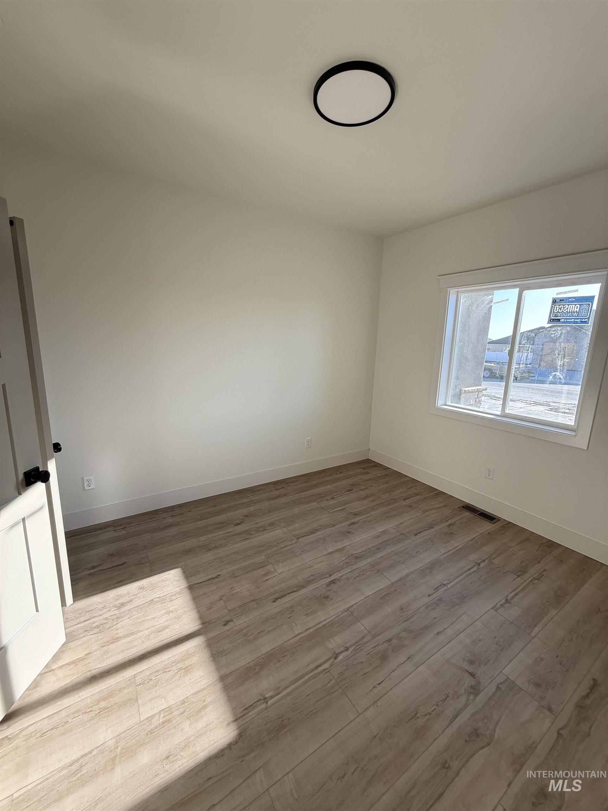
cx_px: 304
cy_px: 406
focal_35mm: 14
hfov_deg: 85.7
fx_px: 328
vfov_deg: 102.1
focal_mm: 2.22
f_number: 2.2
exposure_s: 1/163
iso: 50
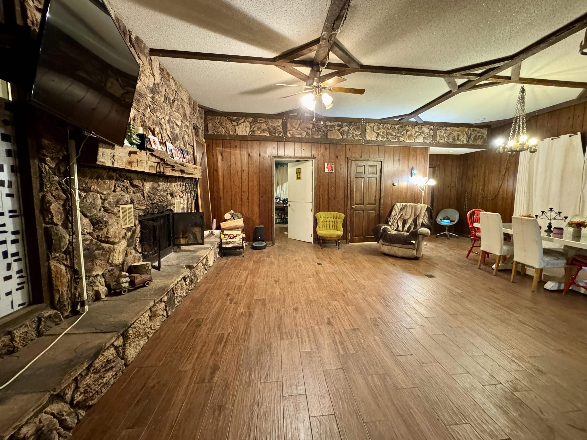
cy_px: 216
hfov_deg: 98.1
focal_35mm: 15
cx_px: 308
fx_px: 254
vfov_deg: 81.7
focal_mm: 2.22
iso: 1250
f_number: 2.2
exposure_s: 1/40
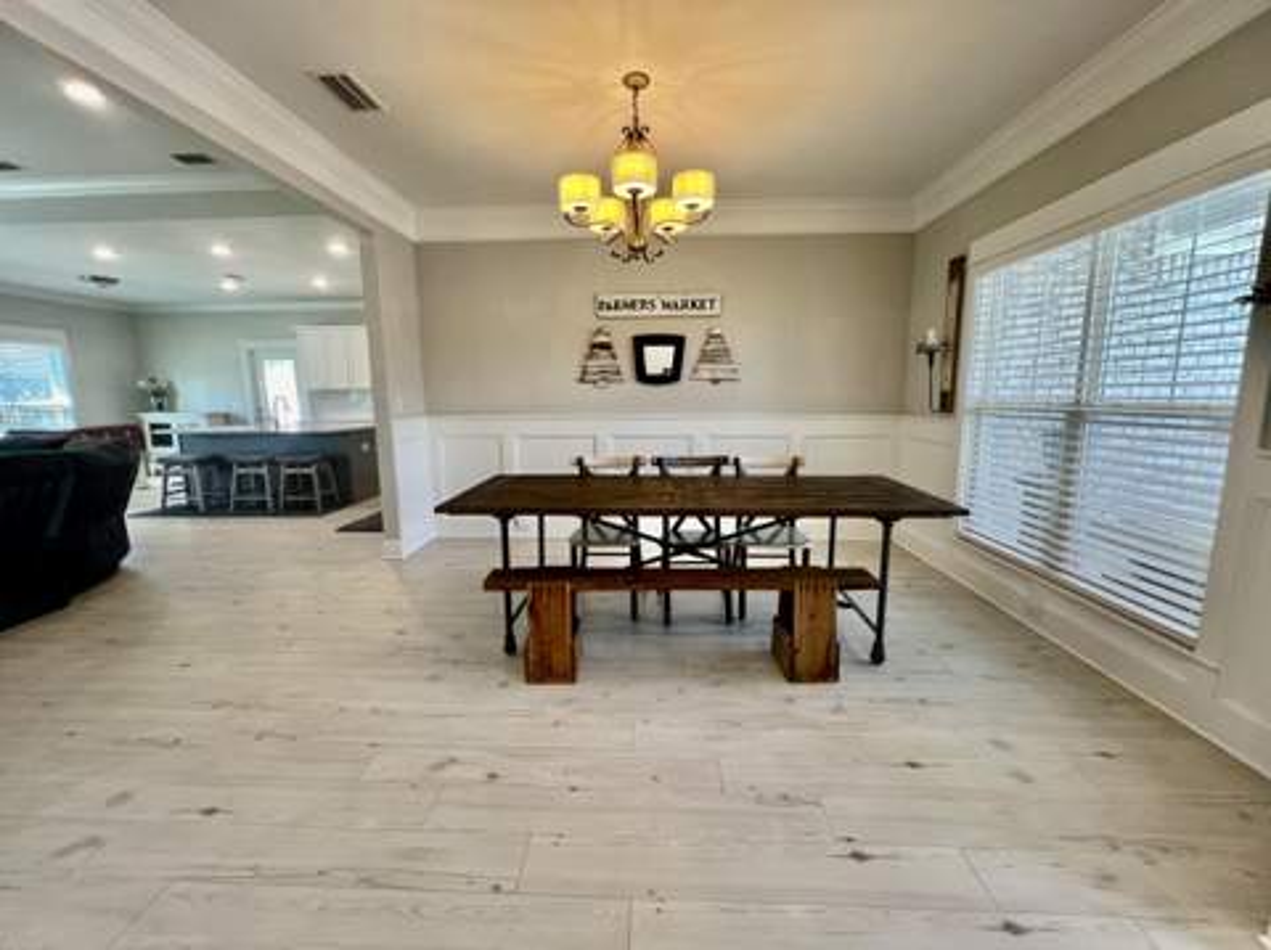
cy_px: 475
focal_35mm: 13
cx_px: 636
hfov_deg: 106.2
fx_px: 477
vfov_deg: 89.8
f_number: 1.8
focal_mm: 1.57
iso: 160
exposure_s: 1/120
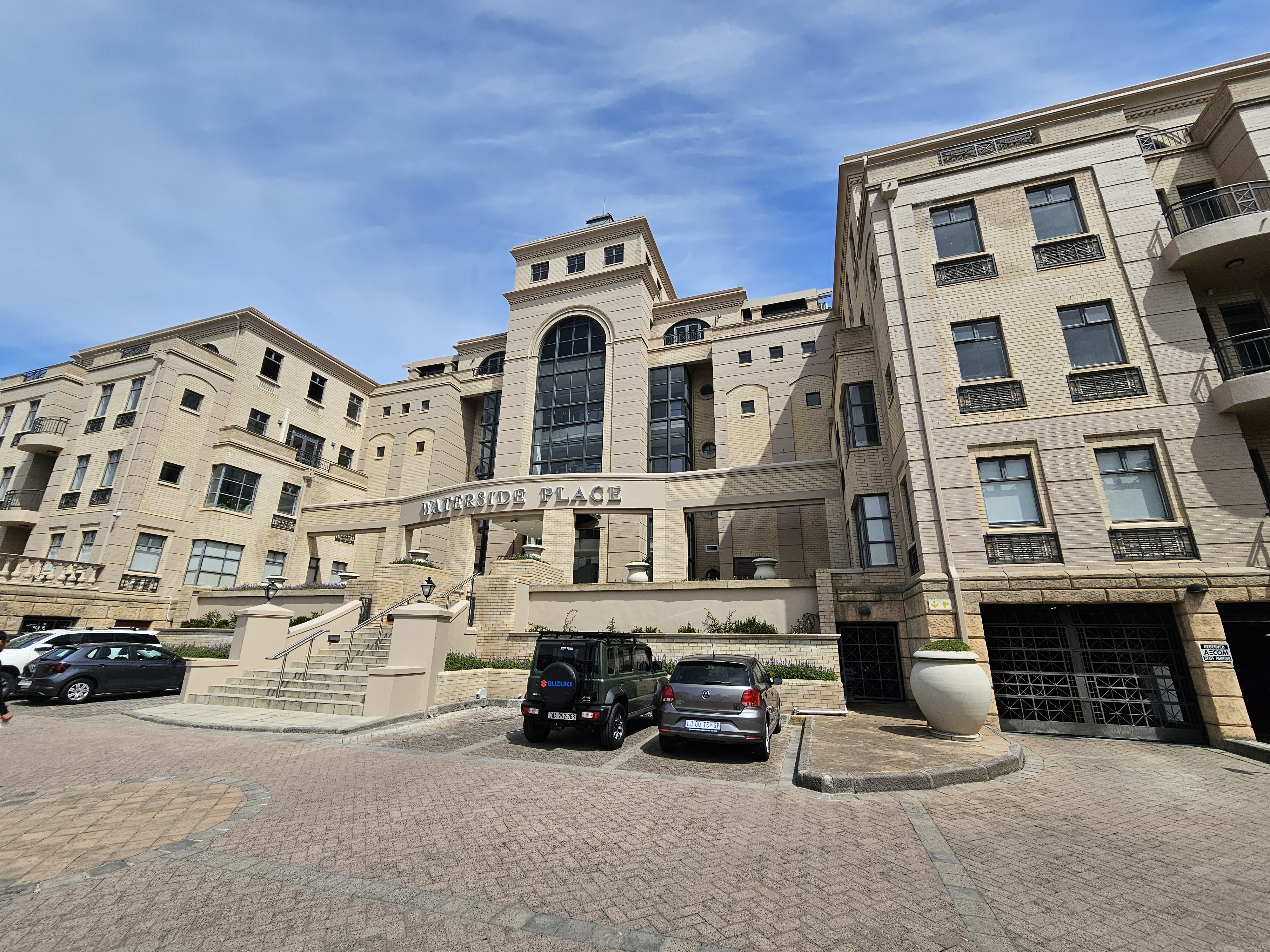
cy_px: 476
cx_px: 635
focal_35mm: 13
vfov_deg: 89.9
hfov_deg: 106.2
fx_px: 477
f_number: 2.2
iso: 50
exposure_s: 1/3143
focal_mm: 2.2
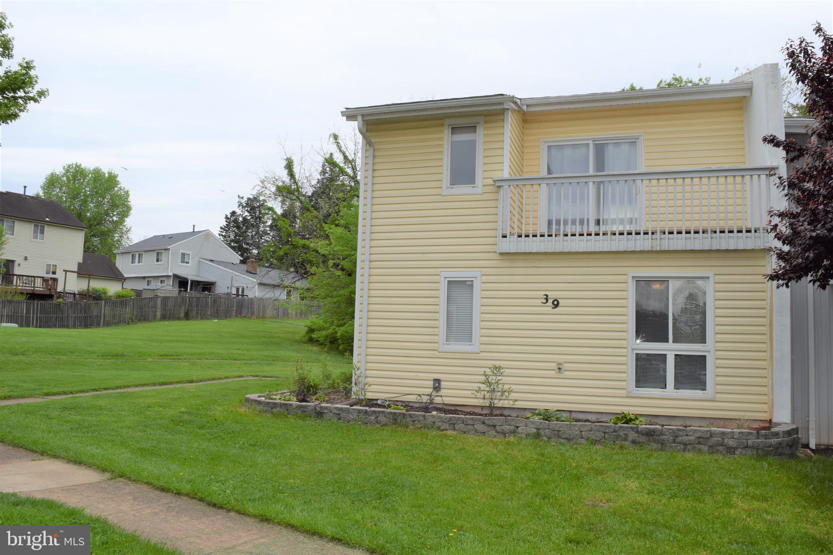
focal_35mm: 27
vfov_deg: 47.9
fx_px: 625
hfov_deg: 67.4
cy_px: 278
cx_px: 416
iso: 100
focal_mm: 18
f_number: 10
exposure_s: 1/200
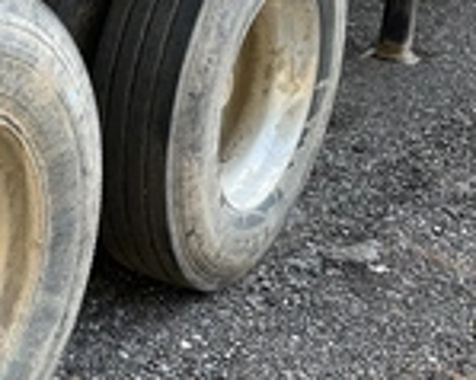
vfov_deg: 20.1
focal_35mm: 76
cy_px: 230
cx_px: -19
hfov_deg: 23.8
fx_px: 1070
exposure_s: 1/122
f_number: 1.8
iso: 20
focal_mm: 3
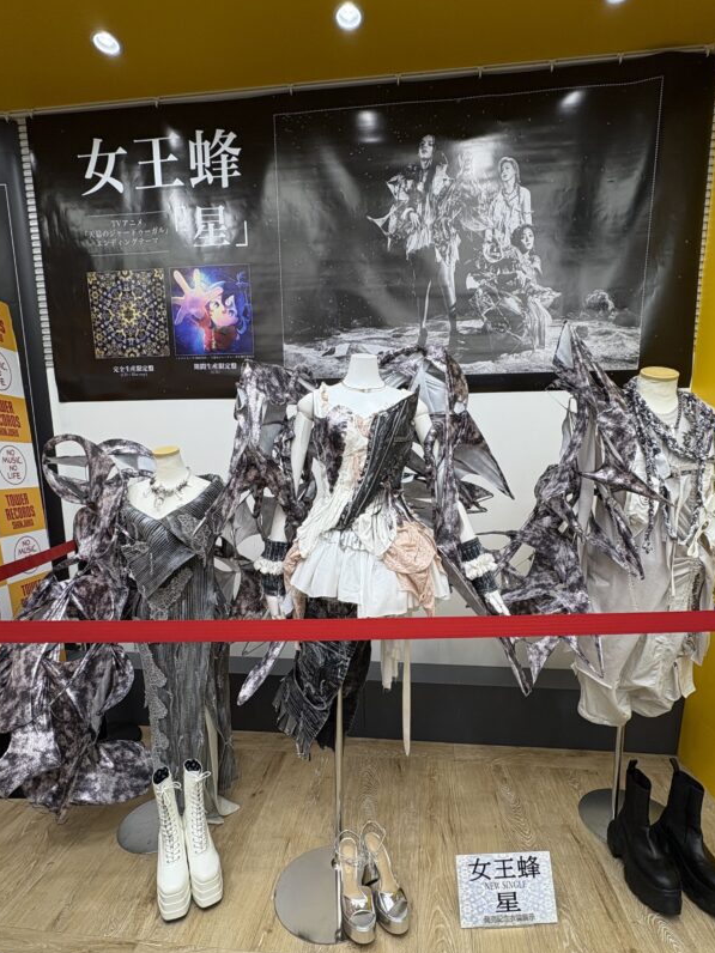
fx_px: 496
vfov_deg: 87.2
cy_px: 546
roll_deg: -0.2
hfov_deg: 71.5
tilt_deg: -9.4
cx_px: 377
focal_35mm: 18
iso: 64
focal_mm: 2.22
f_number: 2.2
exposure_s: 1/99
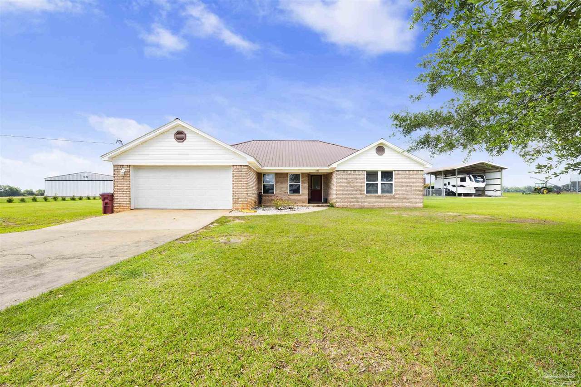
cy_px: 194
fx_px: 226
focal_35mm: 14
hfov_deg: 104.3
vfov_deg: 81.2
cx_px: 290
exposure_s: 1/125
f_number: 11
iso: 400
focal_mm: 14
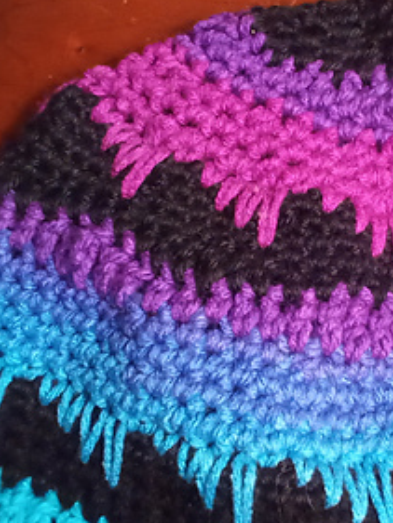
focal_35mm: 57
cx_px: 345
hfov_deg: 25.0
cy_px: 285
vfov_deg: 33.7
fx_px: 862
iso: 575
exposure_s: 1/15
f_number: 2.4
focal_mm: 2.05
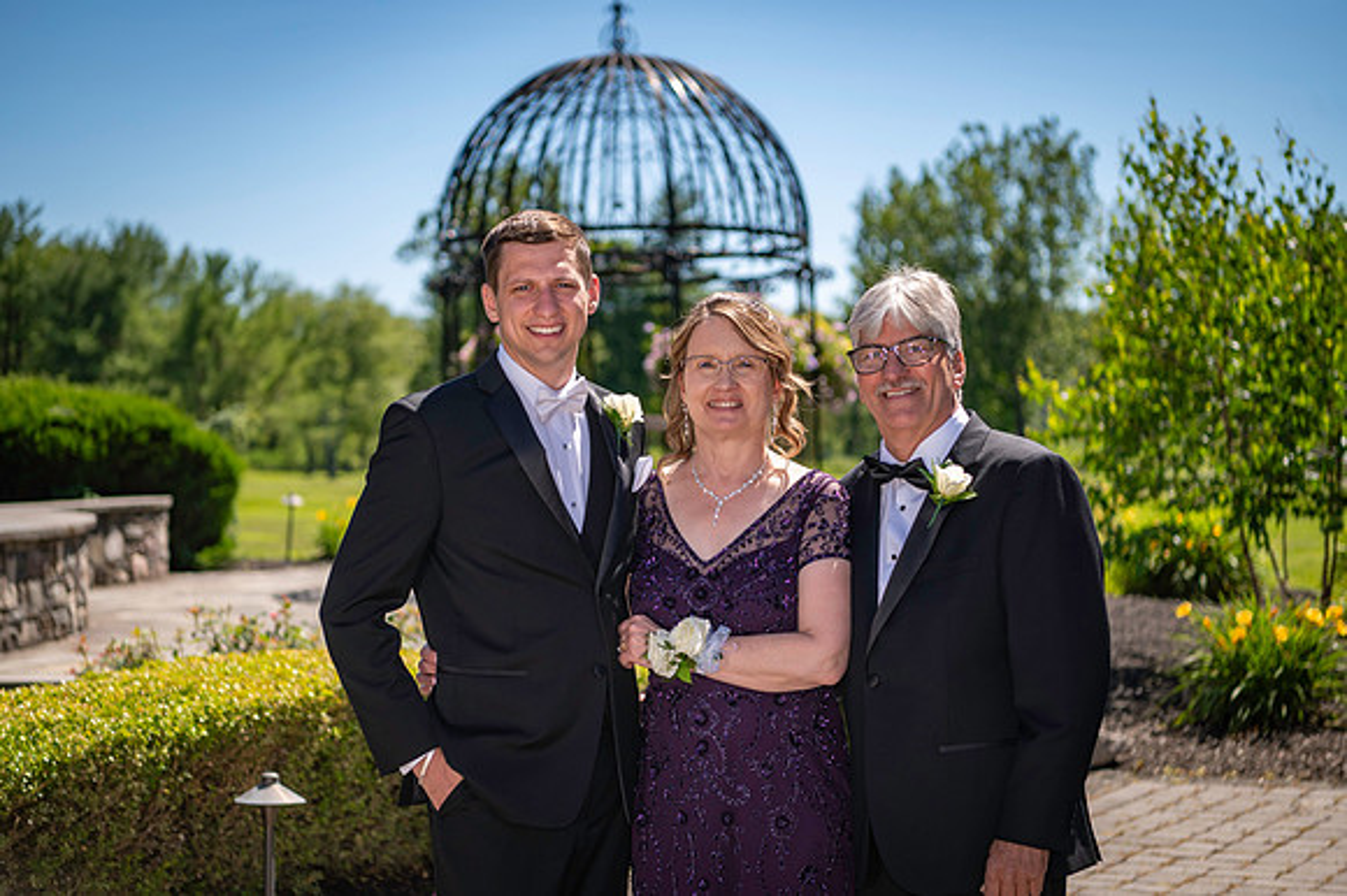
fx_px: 2618
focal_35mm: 70
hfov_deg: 28.9
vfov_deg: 19.4
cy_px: 448
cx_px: 674
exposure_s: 1/2500
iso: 100
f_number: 3.2
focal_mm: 70
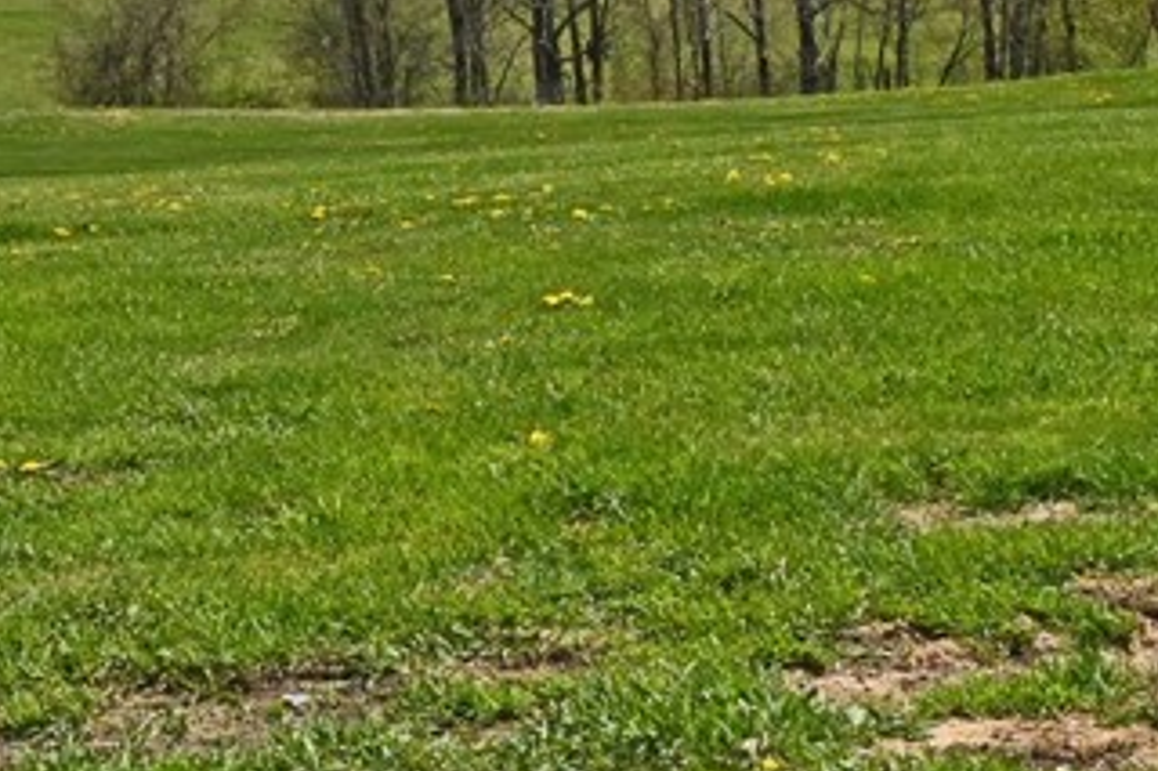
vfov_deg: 11.9
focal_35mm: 112
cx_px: 33
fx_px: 3601
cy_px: -199
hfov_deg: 17.9
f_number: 20
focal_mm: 22
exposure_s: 1/1000
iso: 1600
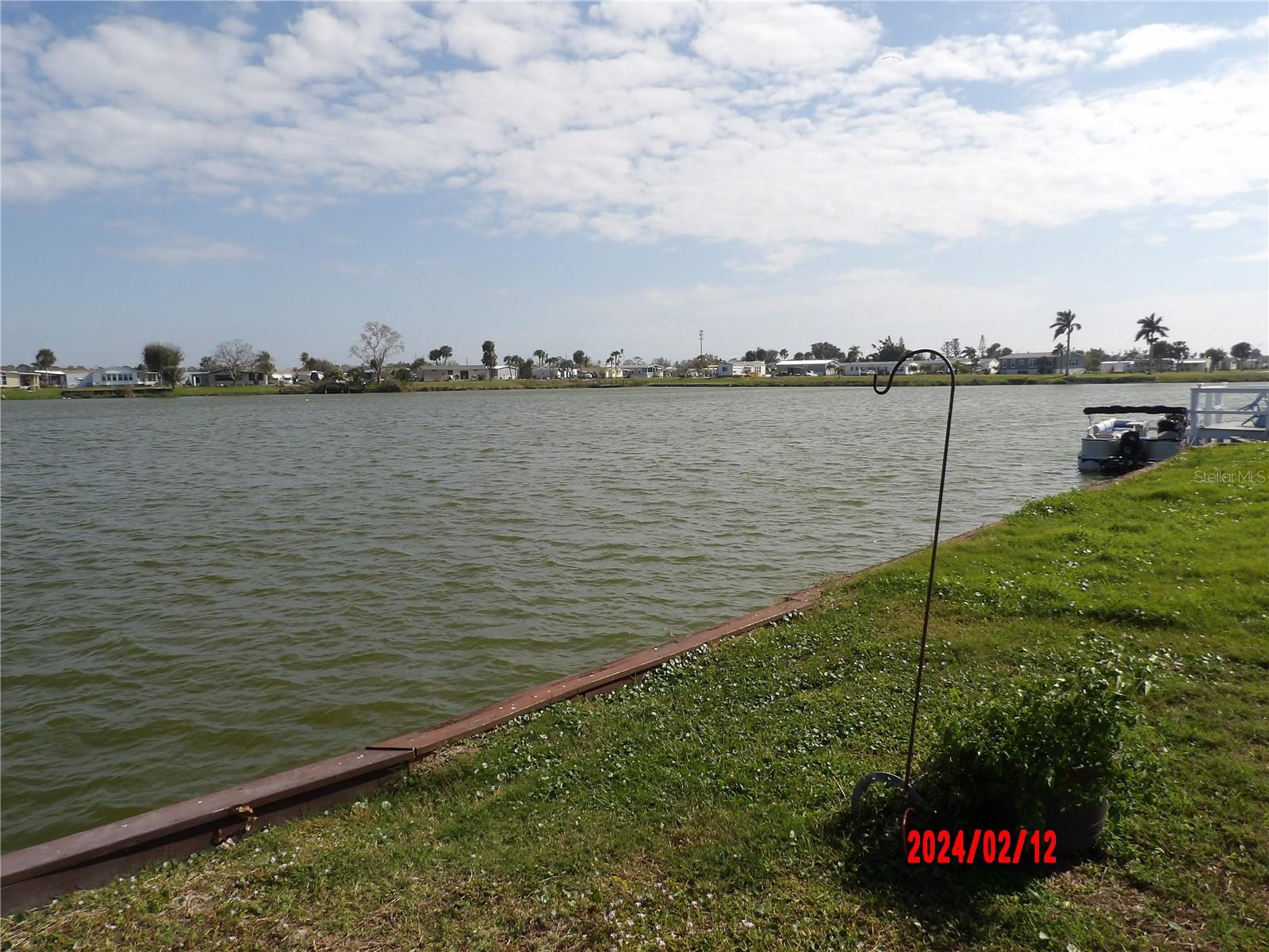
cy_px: 476
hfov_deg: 71.6
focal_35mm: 24
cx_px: 634
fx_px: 880
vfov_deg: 56.8
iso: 100
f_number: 5.6
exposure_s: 1/616
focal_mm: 4.3
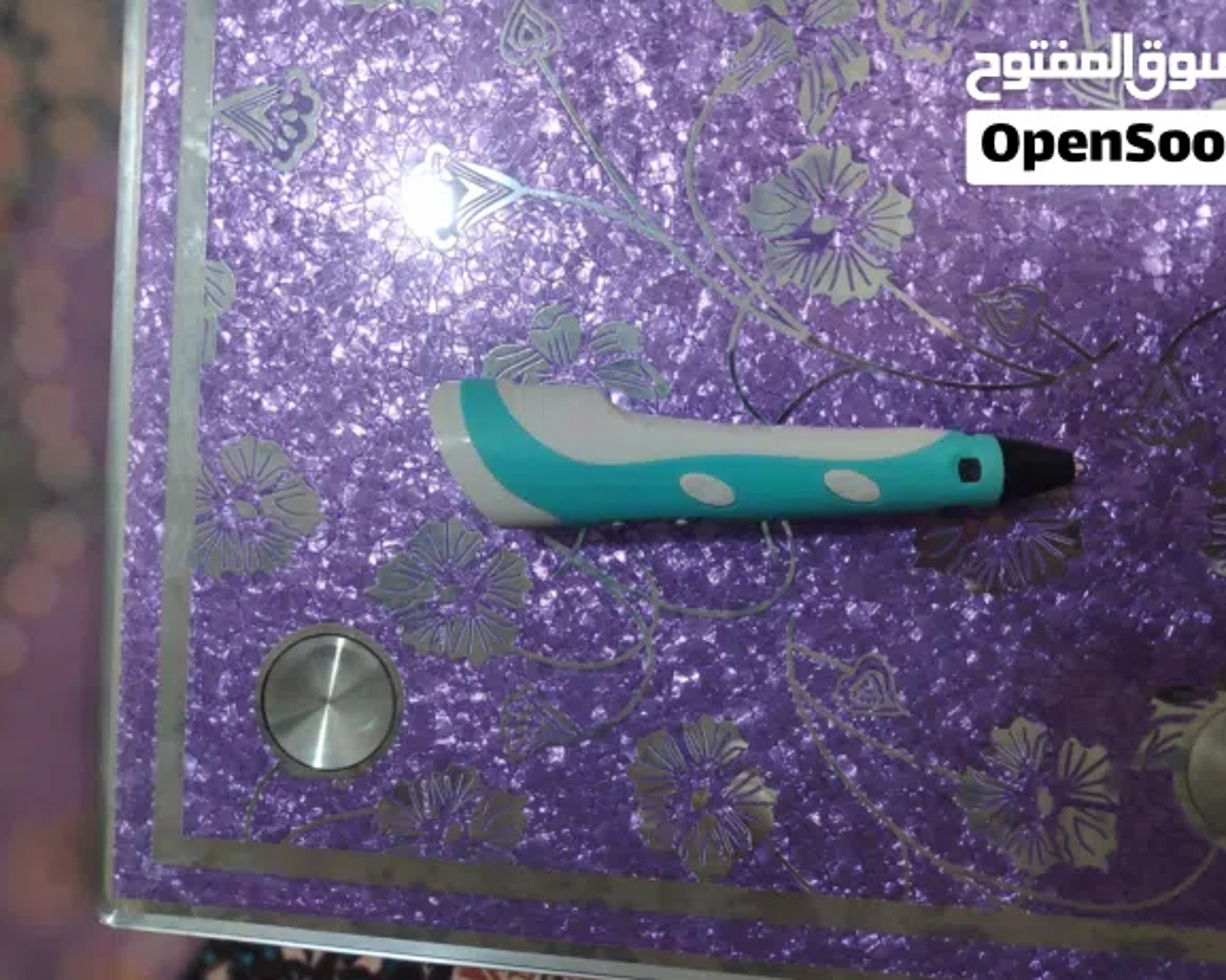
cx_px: 646
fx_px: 943
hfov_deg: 66.0
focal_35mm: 26
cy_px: 491
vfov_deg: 54.9
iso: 419
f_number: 2
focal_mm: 5.25
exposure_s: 1/50
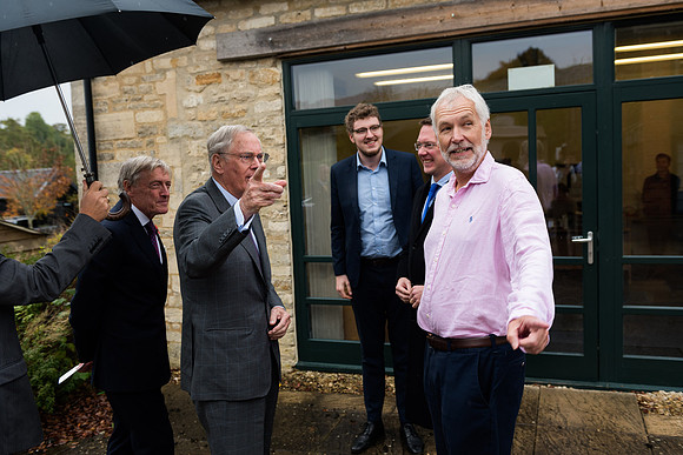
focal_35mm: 32
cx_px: 342
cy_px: 228
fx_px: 607
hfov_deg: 58.7
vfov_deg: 41.1
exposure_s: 1/800
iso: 400
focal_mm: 32
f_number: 4.5
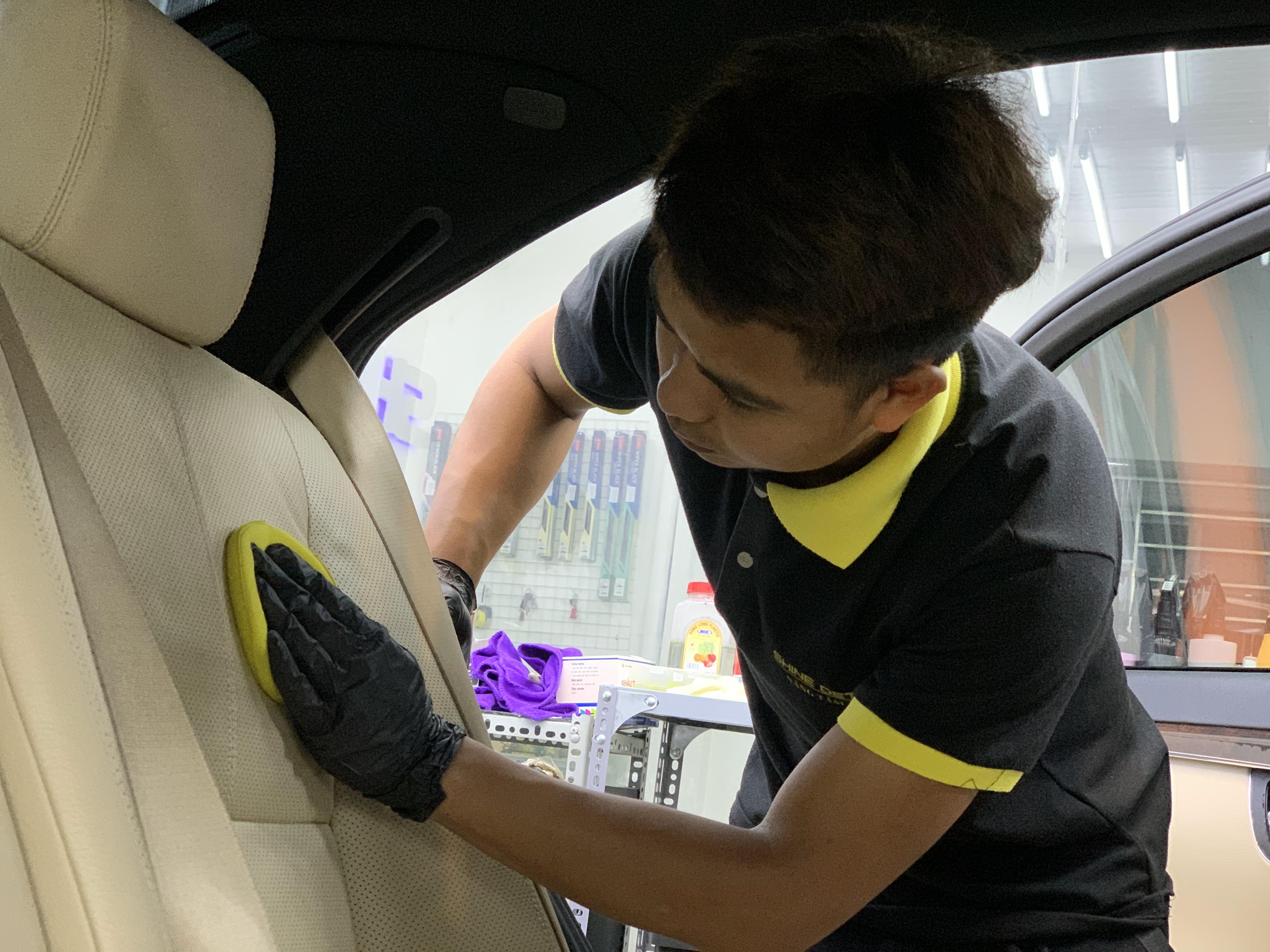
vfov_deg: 28.0
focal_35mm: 52
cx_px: 635
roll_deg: -8.0
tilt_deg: +9.5
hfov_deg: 36.8
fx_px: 1908
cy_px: 476
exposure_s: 1/56
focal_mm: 6
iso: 400
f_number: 2.4
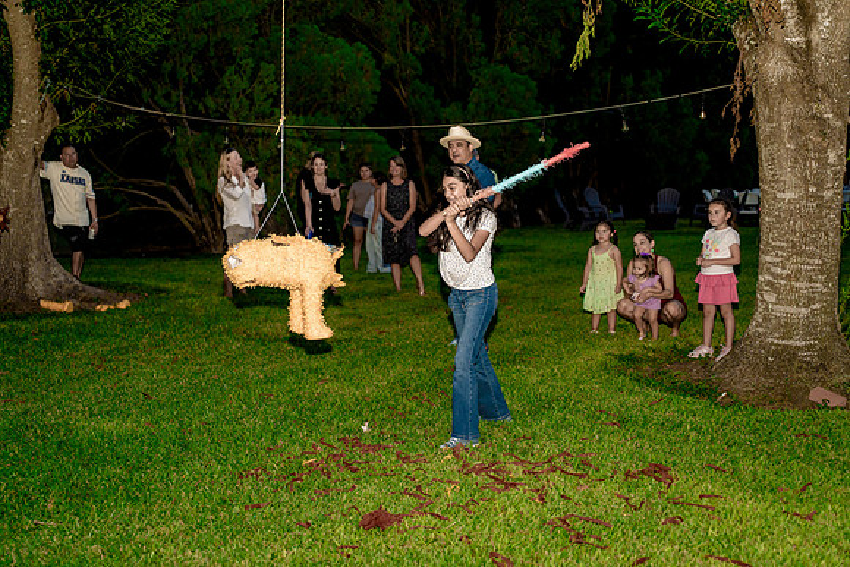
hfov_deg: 38.9
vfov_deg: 26.5
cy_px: 284
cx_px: 425
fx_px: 1204
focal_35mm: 51
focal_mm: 51
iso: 2000
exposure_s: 1/250
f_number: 3.2
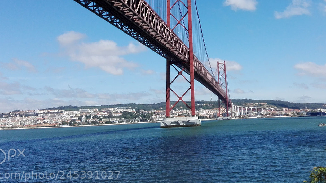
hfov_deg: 40.8
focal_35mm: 50
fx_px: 432
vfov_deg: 22.9
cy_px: -6
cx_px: 217
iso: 100
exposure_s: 1/1903
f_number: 2
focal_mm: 3.68
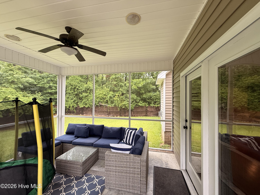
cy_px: 98
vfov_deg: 85.7
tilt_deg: +1.4
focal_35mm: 14
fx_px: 105
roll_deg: +0.0
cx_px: 130
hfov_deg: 102.1
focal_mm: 2.22
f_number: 2.2
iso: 80
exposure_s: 1/99
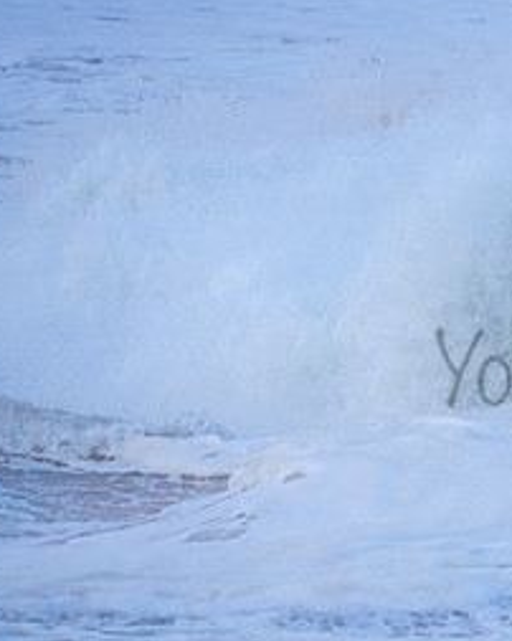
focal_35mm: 1614
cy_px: 346
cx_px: 697
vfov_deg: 1.2
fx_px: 30609
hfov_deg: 1.0
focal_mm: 500
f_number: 6.3
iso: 200
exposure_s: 1/640
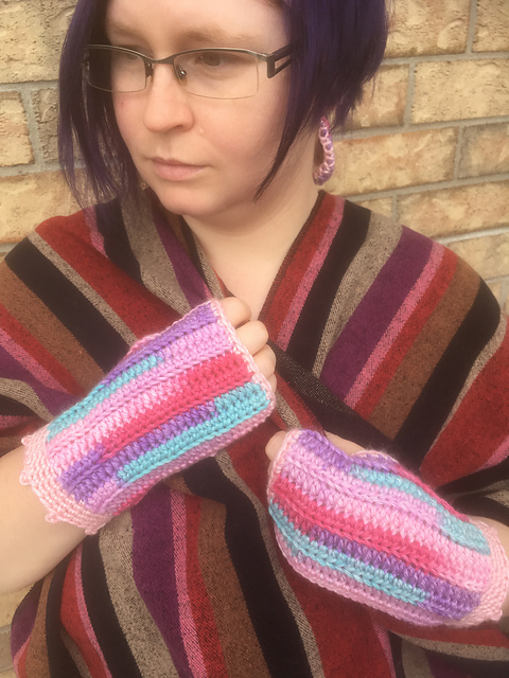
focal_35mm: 29
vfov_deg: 61.7
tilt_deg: -27.2
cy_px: 339
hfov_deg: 48.2
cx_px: 254
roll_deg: +2.6
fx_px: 569
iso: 32
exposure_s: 1/120
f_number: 2.2
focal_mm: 4.15
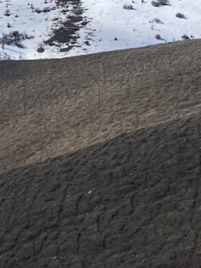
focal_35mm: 168
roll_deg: +1.0
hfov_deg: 8.7
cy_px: 11
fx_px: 1301
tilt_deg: -7.0
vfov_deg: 11.7
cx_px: -36
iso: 32
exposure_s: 1/5025
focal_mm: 4.25
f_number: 1.8
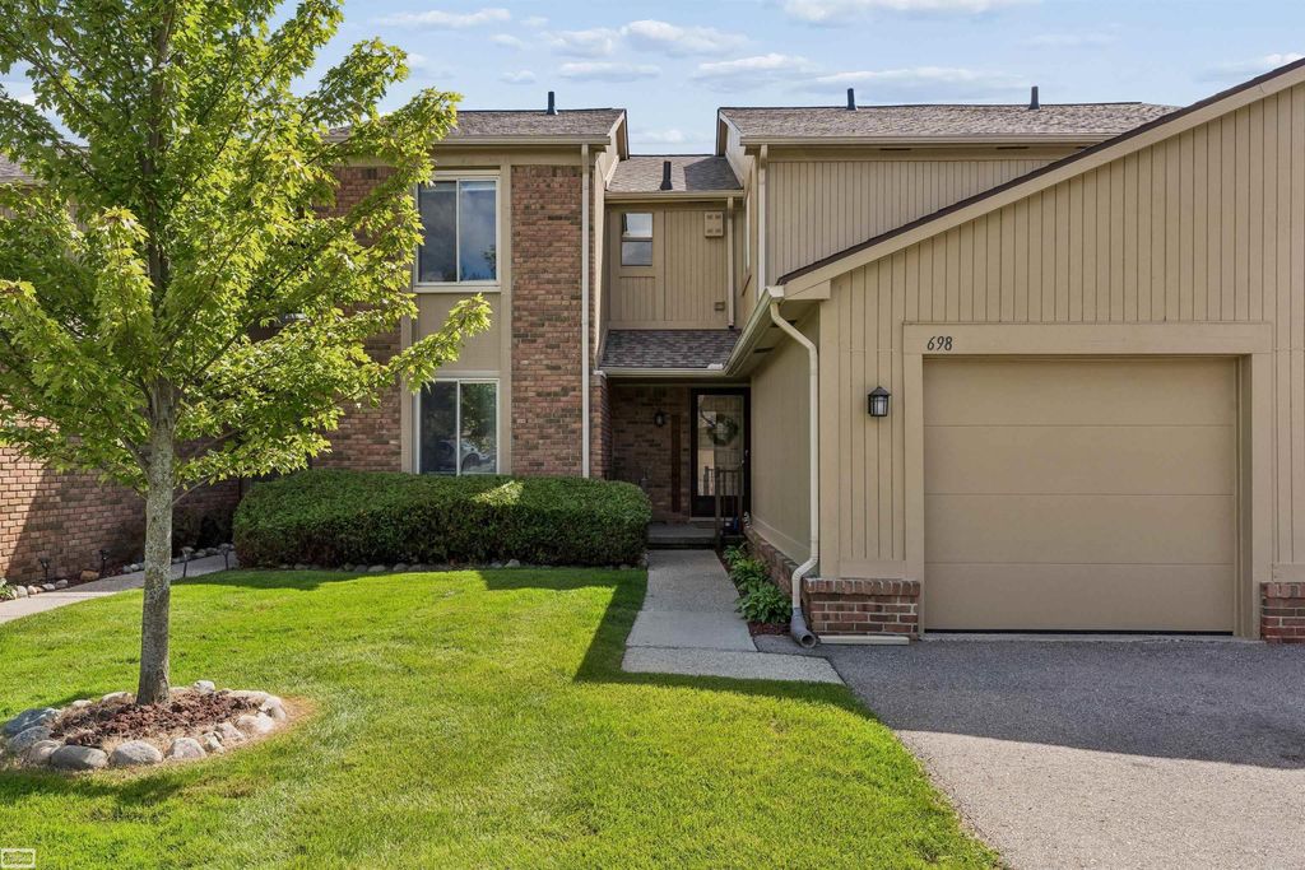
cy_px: 435
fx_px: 906
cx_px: 652
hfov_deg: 71.5
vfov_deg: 51.3
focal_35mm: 25
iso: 200
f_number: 11
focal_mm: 25
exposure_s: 1/160
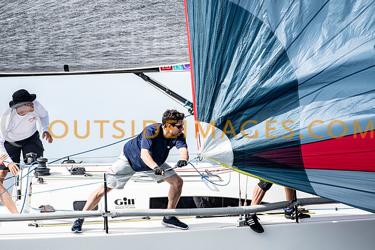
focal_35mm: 600
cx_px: 188
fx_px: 6251
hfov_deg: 3.4
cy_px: 125
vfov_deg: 2.3
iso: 320
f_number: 5
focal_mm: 400
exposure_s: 1/2000
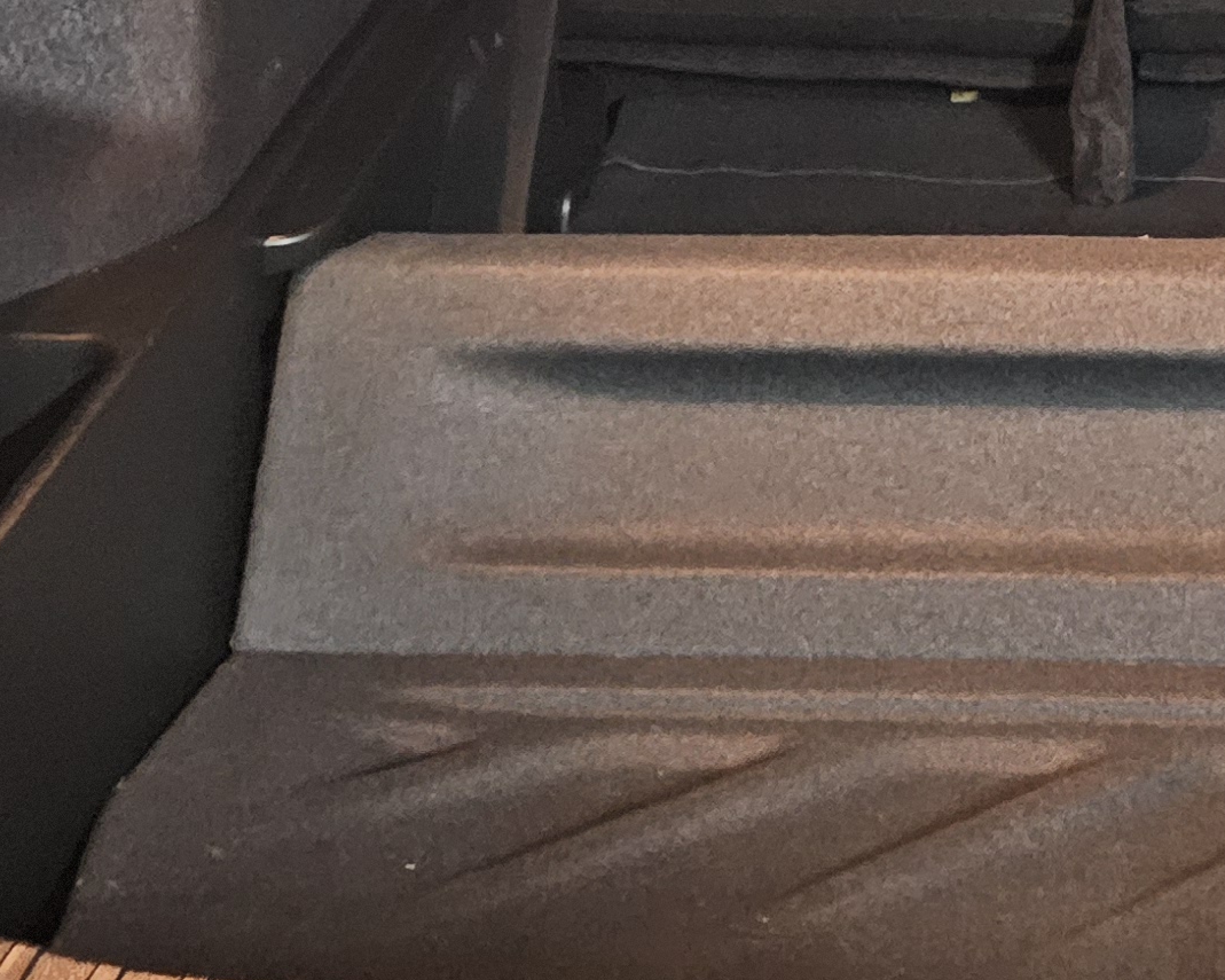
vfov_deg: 17.6
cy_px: -120
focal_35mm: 84
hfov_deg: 21.6
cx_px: 1352
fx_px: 3045
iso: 1600
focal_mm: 5.4
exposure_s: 1/15
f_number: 1.8
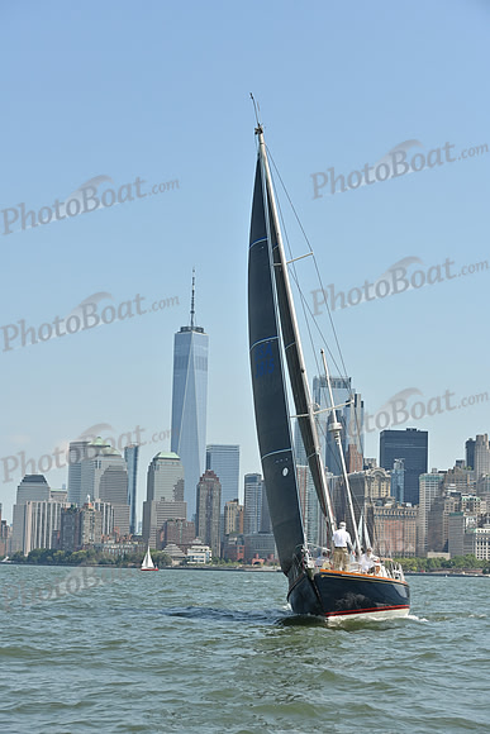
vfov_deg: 28.8
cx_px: 245
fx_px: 1428
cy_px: 367
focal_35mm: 70
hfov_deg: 19.5
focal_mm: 70
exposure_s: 1/1250
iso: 320
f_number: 7.1
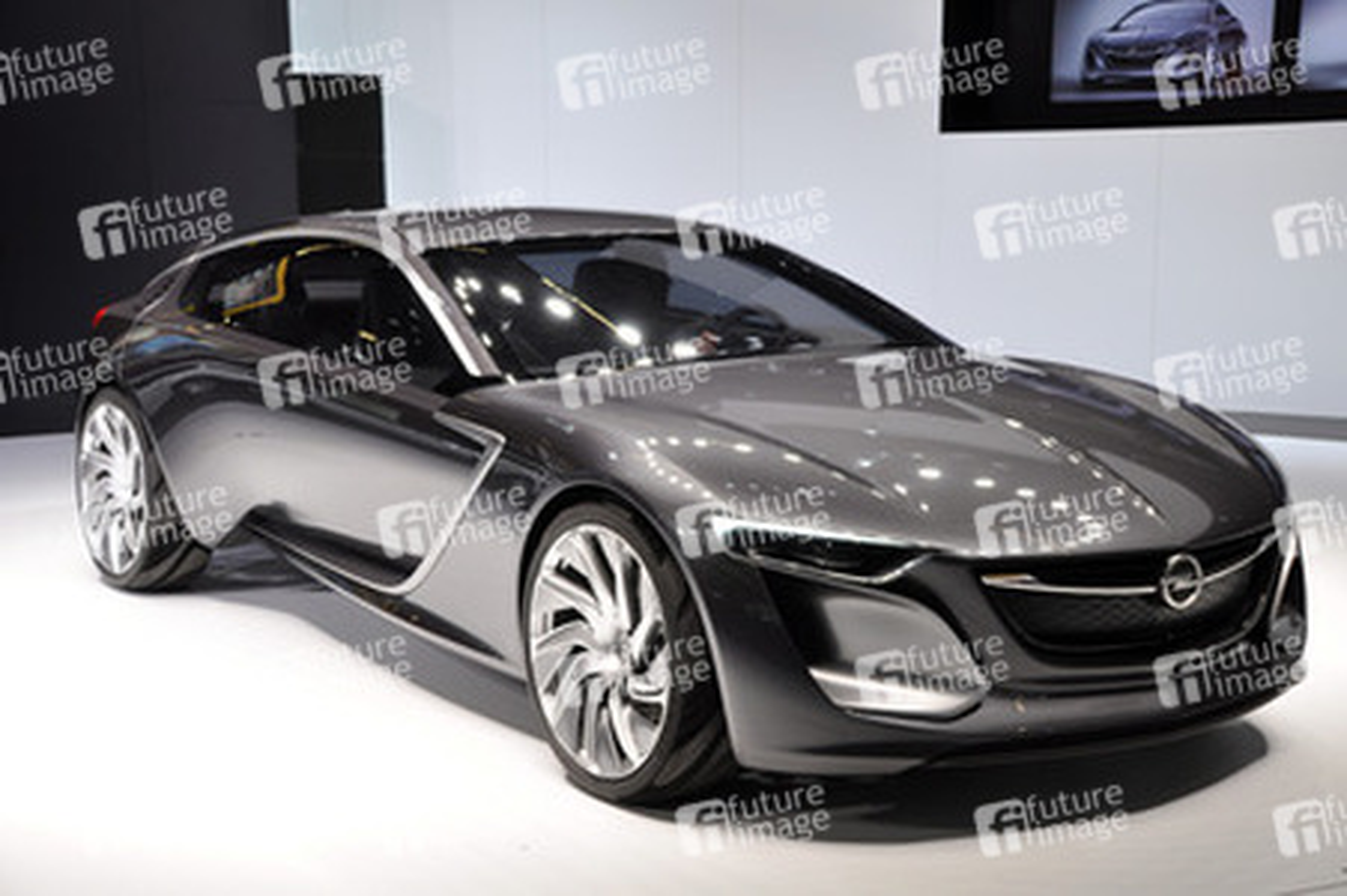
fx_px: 1963
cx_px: 674
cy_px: 448
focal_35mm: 52
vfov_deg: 25.7
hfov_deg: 37.9
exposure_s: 1/160
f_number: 5.6
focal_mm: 35
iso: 400
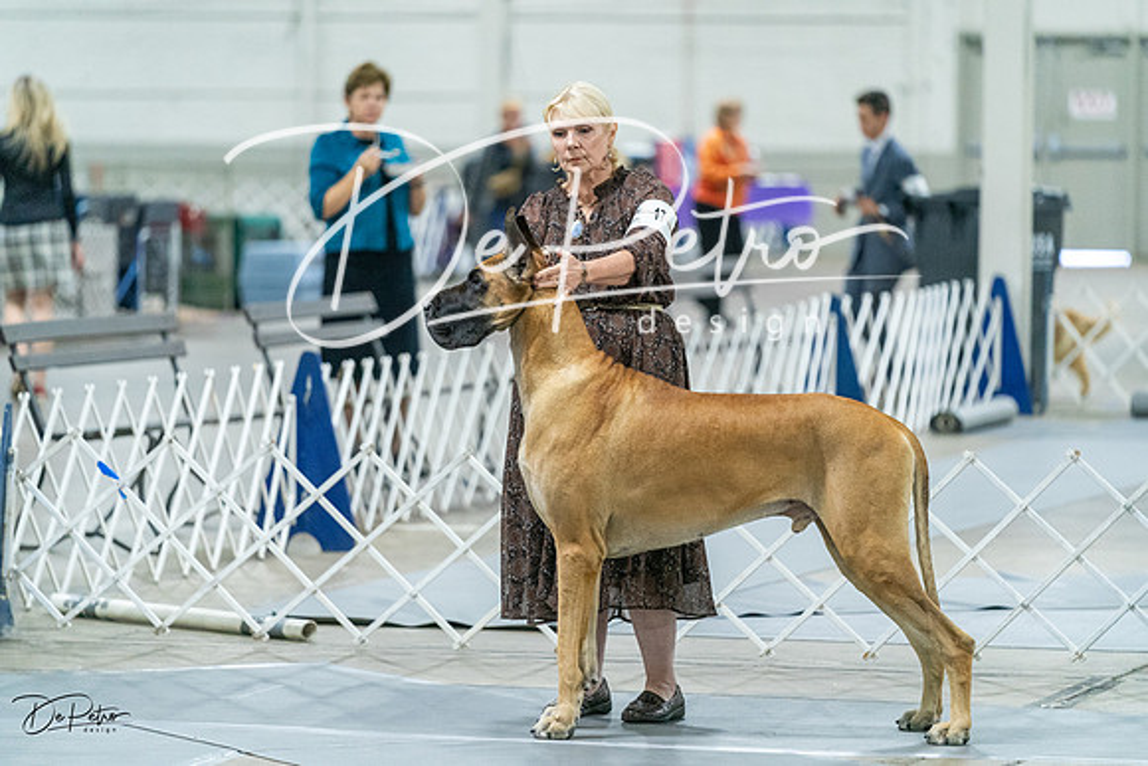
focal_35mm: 191
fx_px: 6092
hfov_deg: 10.8
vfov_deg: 7.2
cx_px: 574
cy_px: 383
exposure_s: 1/250
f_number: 2.8
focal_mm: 191
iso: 6400
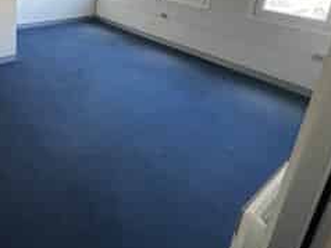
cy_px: 24
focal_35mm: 29
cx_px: 65
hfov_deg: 57.0
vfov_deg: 43.9
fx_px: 277
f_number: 2.2
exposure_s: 1/99
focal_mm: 2.22
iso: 125
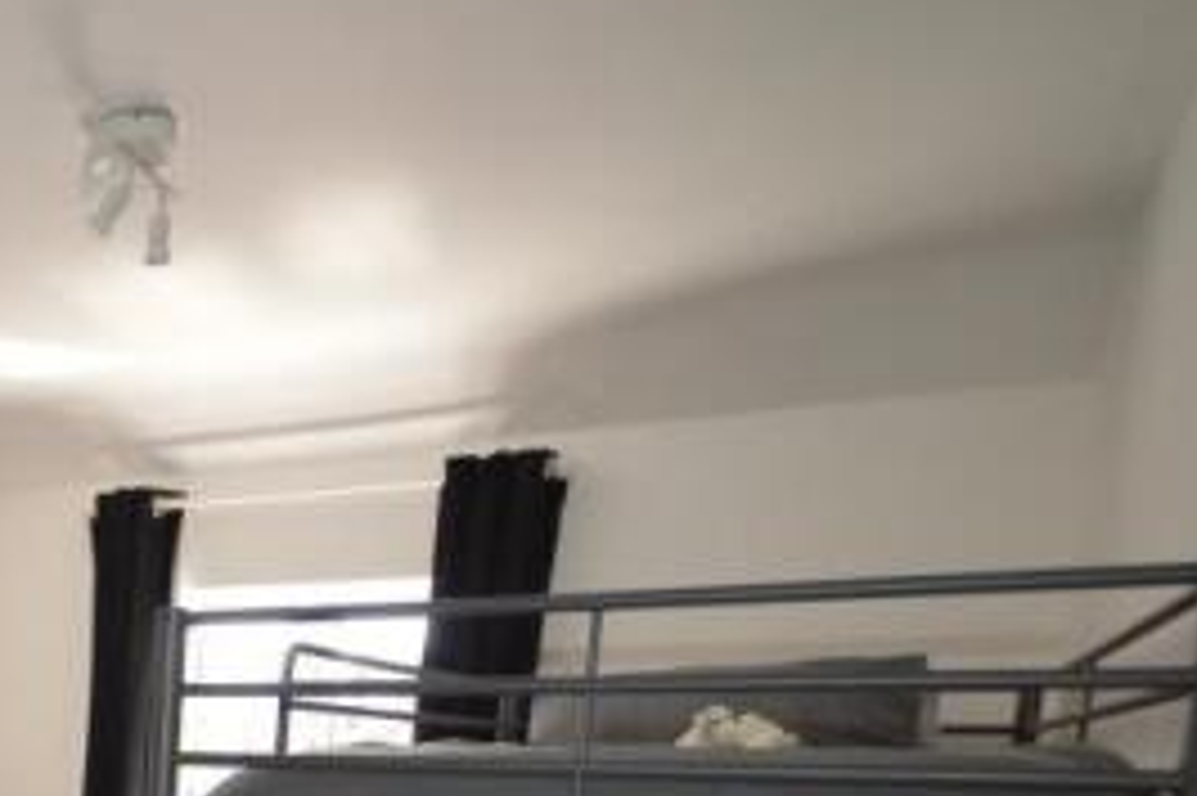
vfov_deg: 31.0
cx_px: -225
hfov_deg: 38.8
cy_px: 922
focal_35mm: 37
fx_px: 1229
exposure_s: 1/125
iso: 400
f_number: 4
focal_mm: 10
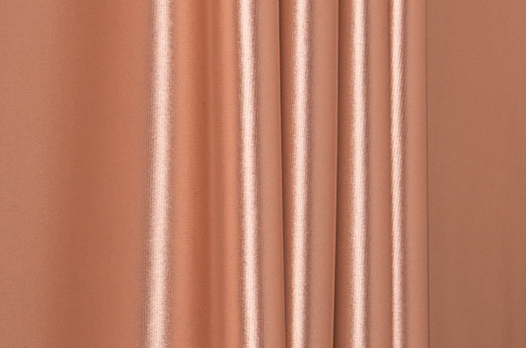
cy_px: 174
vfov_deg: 14.6
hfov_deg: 22.0
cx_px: 263
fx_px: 1356
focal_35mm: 93
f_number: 9
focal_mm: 62
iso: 400
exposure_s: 1/1000
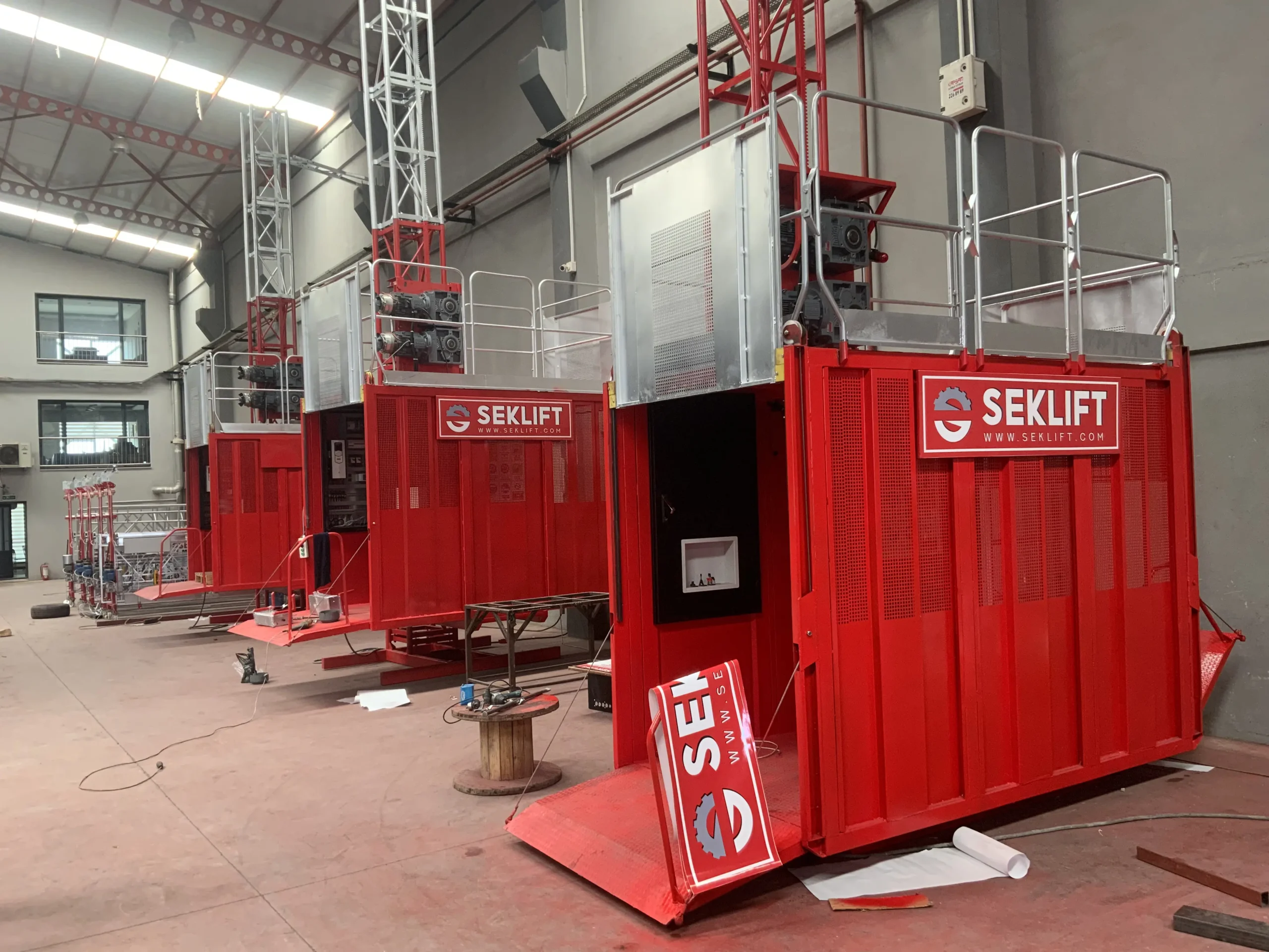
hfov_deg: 61.7
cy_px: 476
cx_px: 634
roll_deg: +1.2
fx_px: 1063
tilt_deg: +0.6
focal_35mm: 29
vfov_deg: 48.2
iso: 64
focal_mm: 3
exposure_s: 1/95
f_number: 1.8
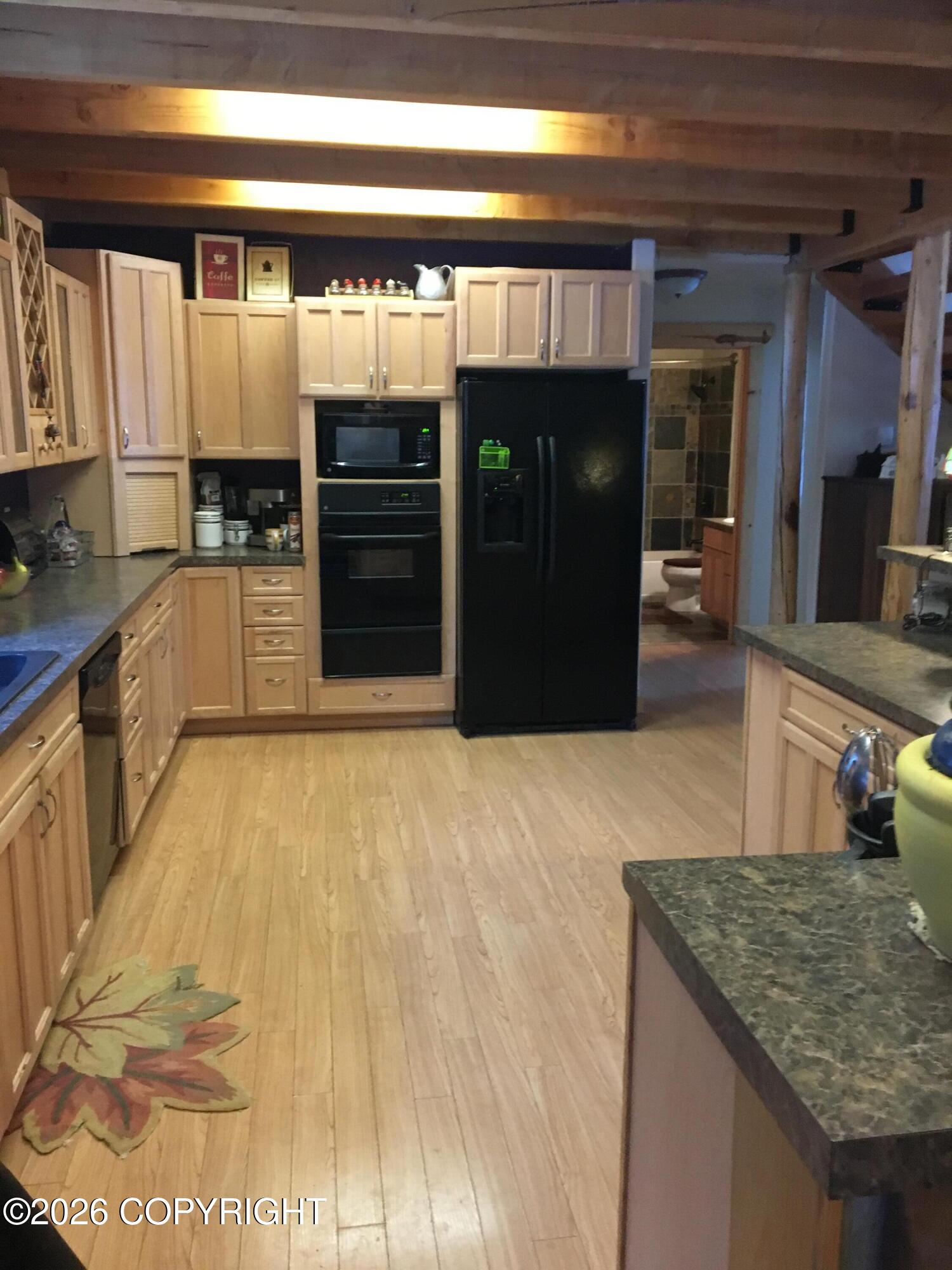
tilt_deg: -9.7
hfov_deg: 48.2
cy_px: 635
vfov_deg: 61.7
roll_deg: +0.0
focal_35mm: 29
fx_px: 1063
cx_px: 476
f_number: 2.2
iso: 200
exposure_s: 1/30
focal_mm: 4.15
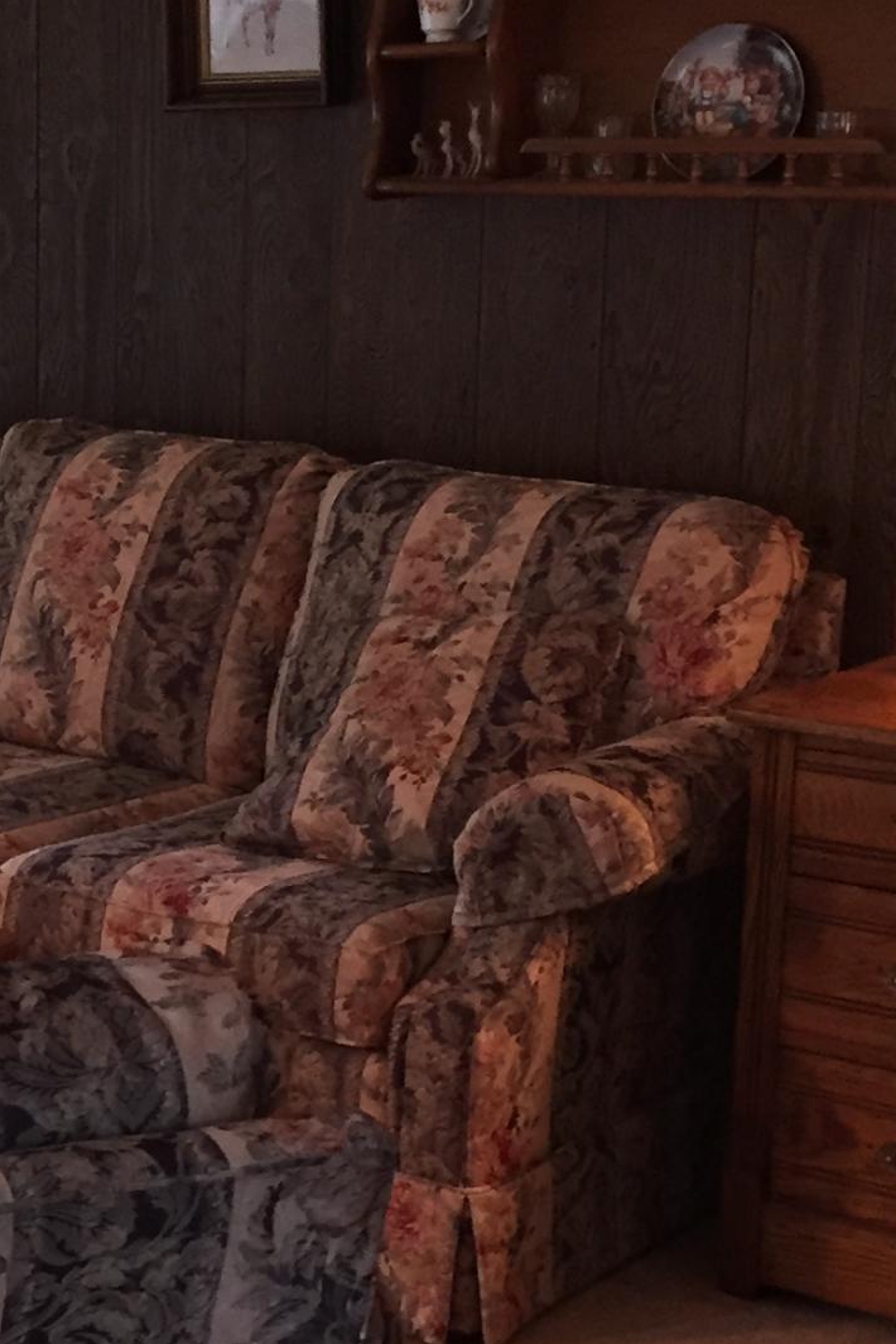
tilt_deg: -13.9
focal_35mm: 85
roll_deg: -0.2
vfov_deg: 23.9
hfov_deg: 15.2
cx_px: -310
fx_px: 3173
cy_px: 771
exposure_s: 1/30
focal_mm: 4.15
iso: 125
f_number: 2.2
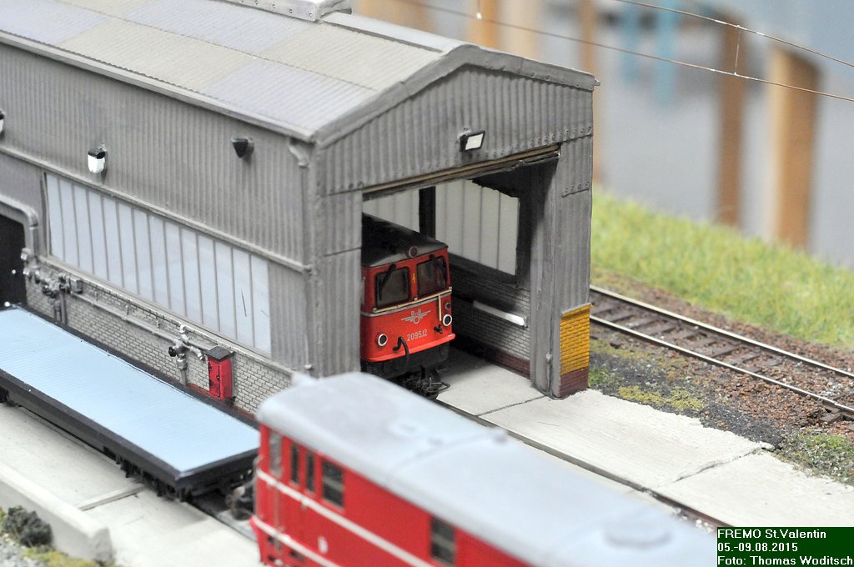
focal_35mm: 75
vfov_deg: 18.1
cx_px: 427
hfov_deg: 27.0
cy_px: 284
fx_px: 1777
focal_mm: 50
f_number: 8
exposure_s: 1/250
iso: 1600
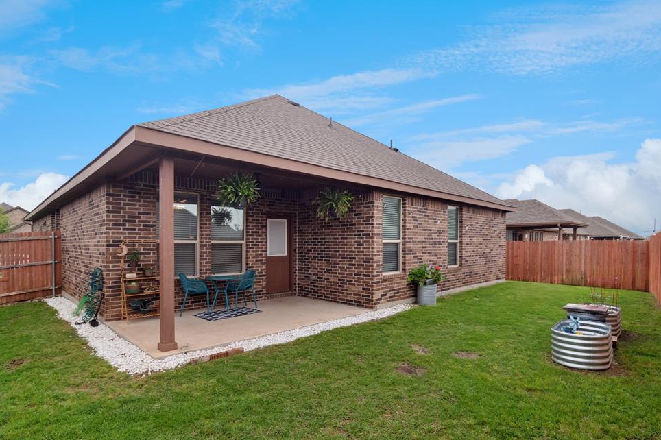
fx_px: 322
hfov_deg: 91.5
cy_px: 223
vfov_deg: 68.7
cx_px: 337
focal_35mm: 18
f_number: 8
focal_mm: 11
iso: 250
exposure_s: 1/100
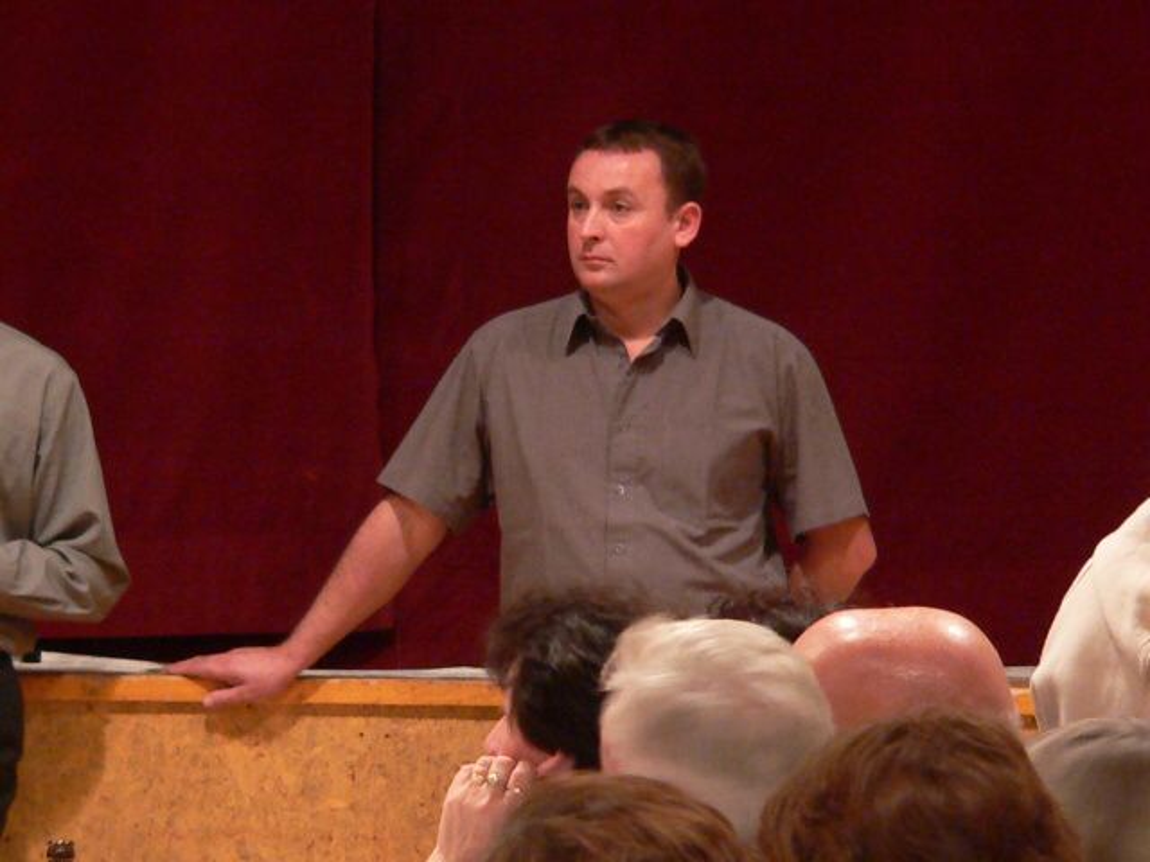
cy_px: 431
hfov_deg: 12.9
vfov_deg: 9.7
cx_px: 575
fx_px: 5083
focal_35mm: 153
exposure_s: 1/4
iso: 200
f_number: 2.8
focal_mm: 25.5
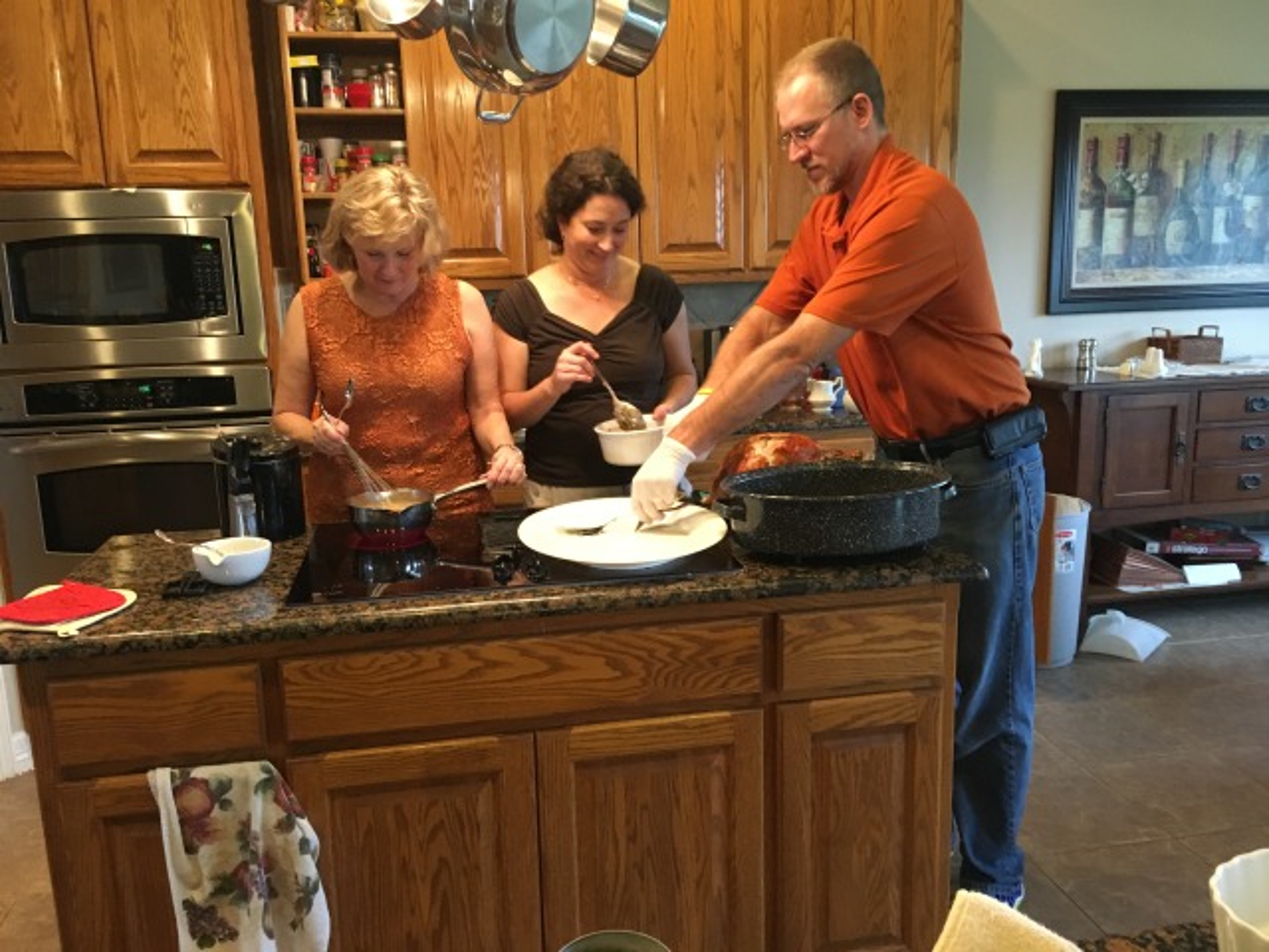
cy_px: 476
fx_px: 1063
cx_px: 634
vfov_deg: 48.2
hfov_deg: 61.7
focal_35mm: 29
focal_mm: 4.15
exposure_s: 1/30
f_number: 2.2
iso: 200
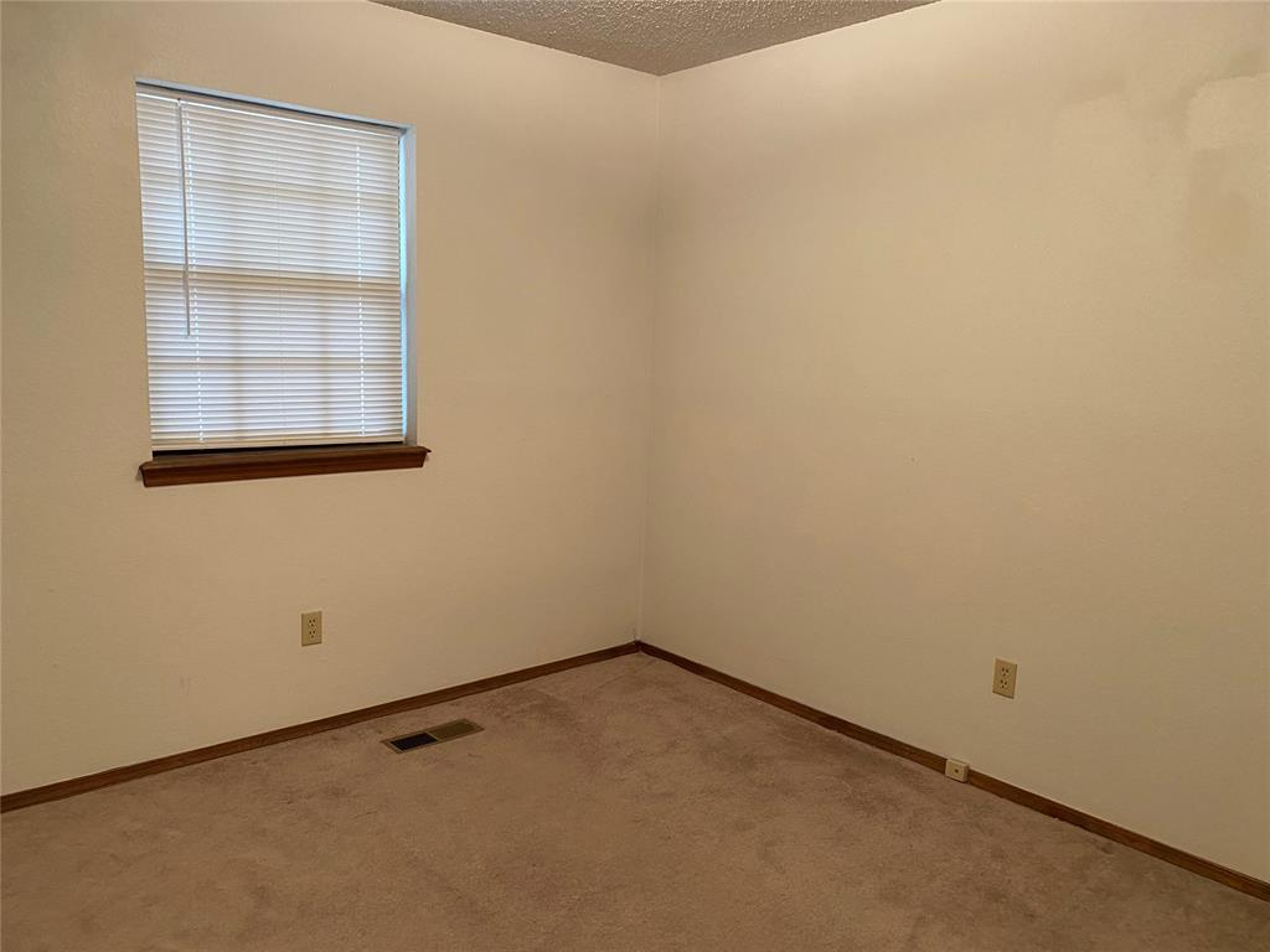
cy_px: 476
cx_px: 635
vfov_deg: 53.1
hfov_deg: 67.3
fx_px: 954
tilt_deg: -8.8
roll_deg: -1.3
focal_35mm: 26
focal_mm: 4.25
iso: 250
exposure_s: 1/60
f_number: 1.8
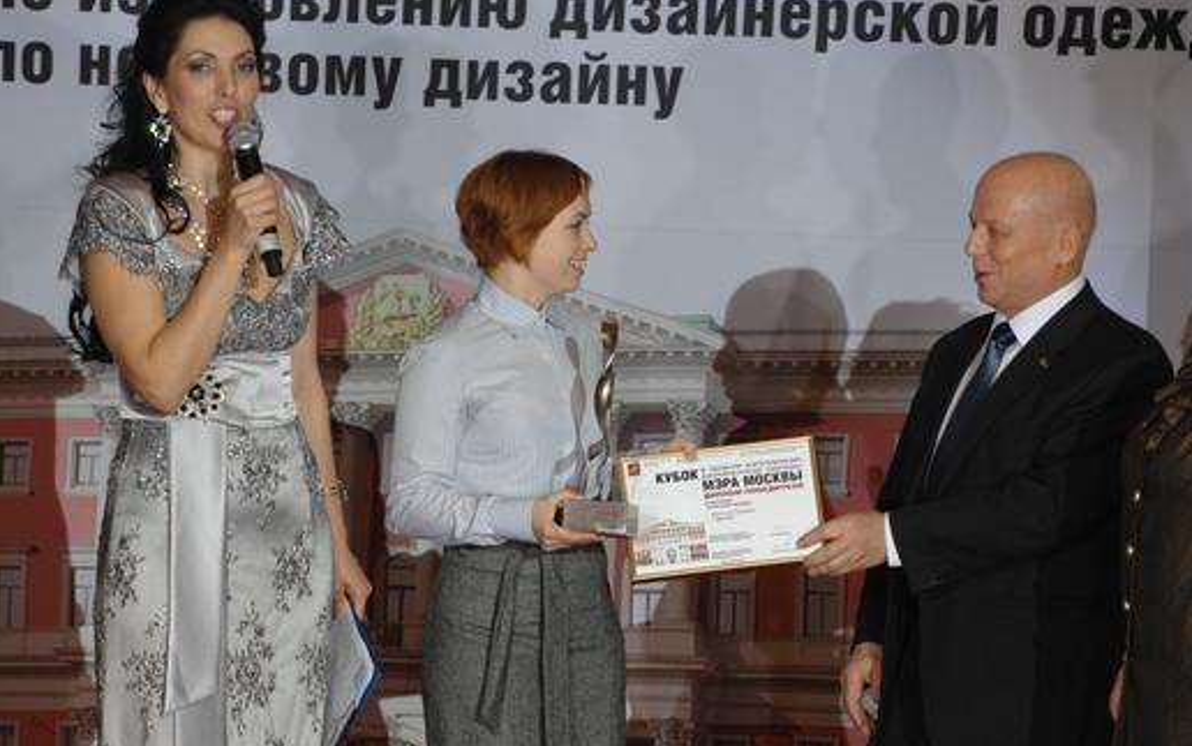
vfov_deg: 5.3
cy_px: 357
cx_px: 598
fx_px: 7995
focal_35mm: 246
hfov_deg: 8.5
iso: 640
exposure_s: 1/160
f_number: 4.5
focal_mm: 160
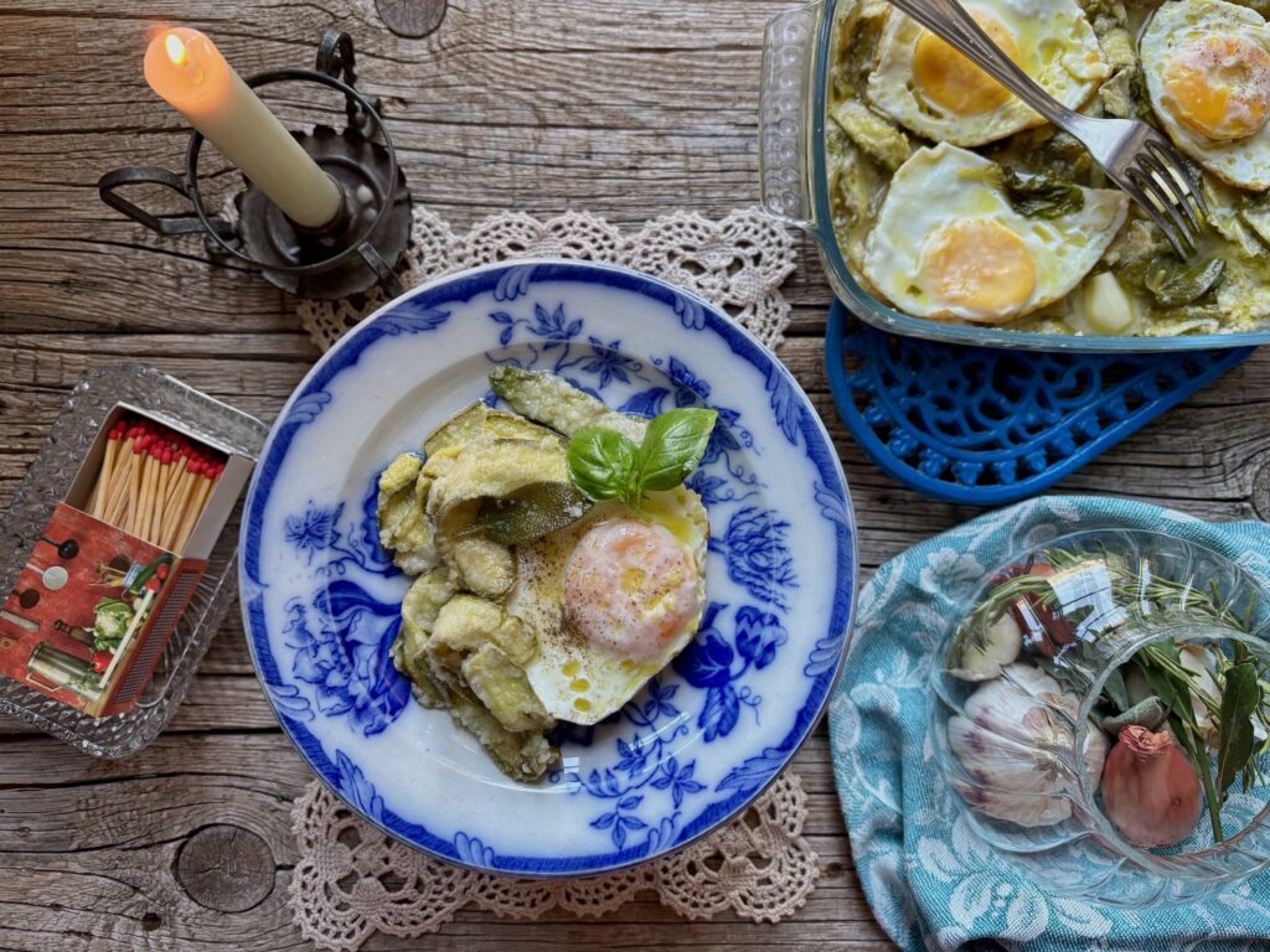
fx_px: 954
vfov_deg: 53.1
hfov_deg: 67.3
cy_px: 476
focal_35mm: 26
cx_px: 635
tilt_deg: -86.7
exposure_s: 1/111
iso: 125
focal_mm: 5.96
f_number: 1.6
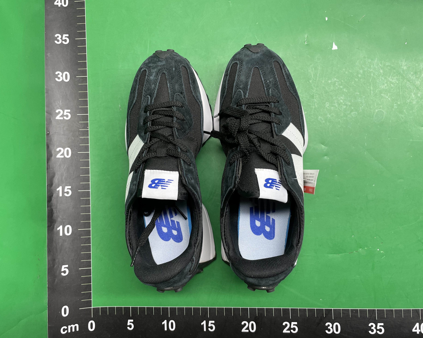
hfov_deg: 62.2
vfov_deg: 51.5
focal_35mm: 28
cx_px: 207
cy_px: 171
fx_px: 351
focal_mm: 4.2
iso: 100
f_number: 1.6
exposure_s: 1/100
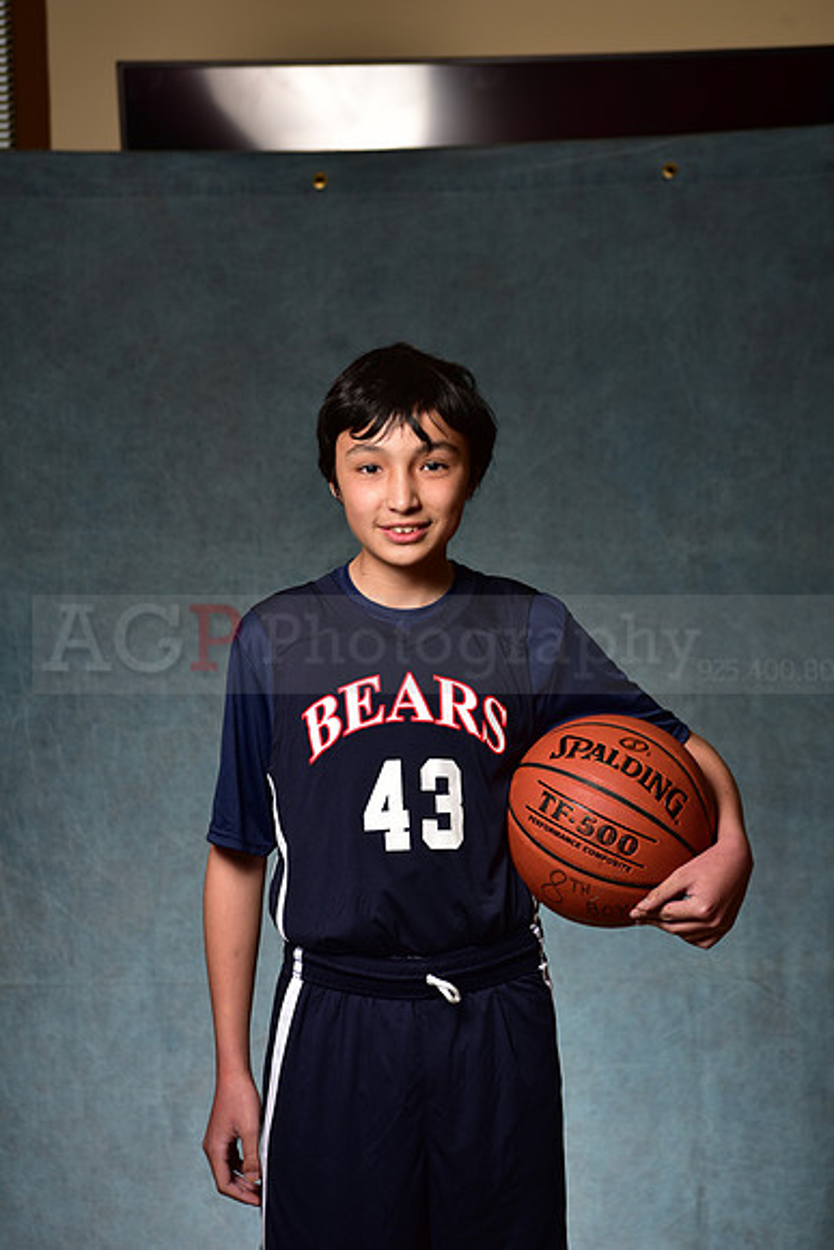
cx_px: 417
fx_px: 2431
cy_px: 625
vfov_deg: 28.8
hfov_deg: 19.5
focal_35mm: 70
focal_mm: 70
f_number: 5
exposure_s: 1/200
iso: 100
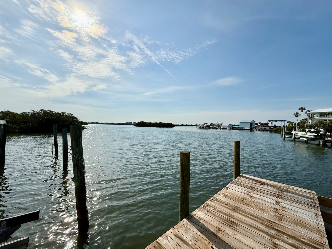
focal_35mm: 14
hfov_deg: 102.1
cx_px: 166
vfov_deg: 85.7
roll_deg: -0.6
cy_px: 124
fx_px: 134
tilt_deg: +0.7
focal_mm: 2.22
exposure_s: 1/7634
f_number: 2.2
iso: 40
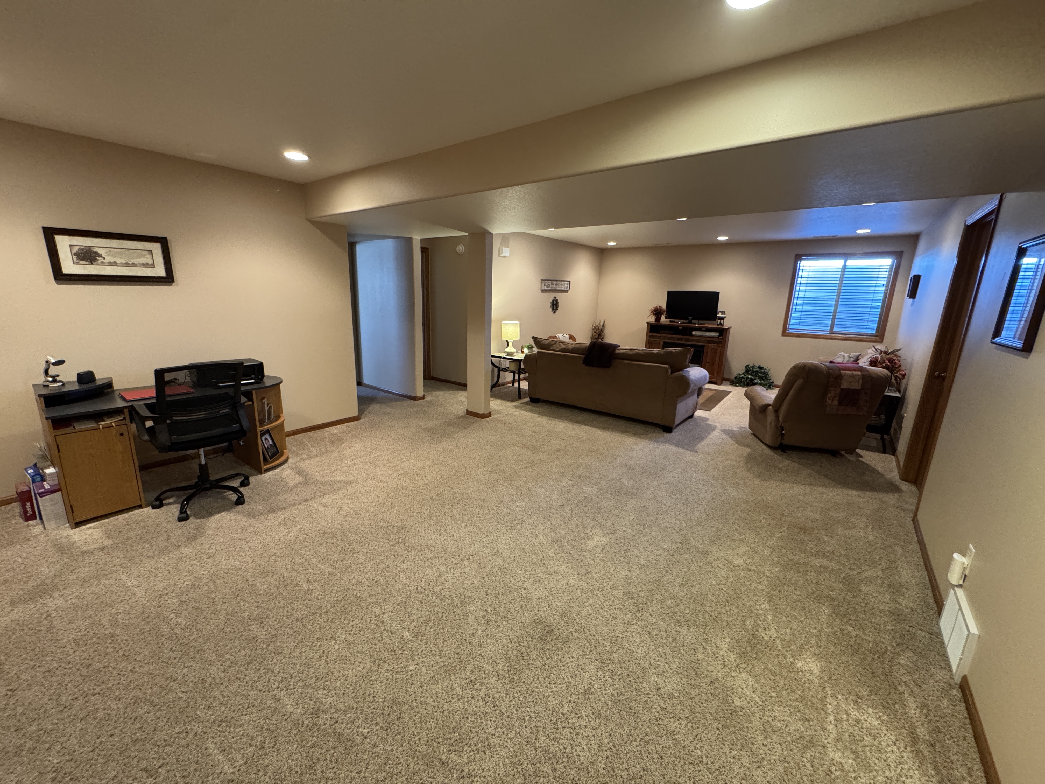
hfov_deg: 102.1
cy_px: 392
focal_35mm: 14
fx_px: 423
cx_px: 522
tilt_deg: -13.5
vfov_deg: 85.7
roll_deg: -1.9
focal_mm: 2.22
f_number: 2.2
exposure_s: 1/60
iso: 500
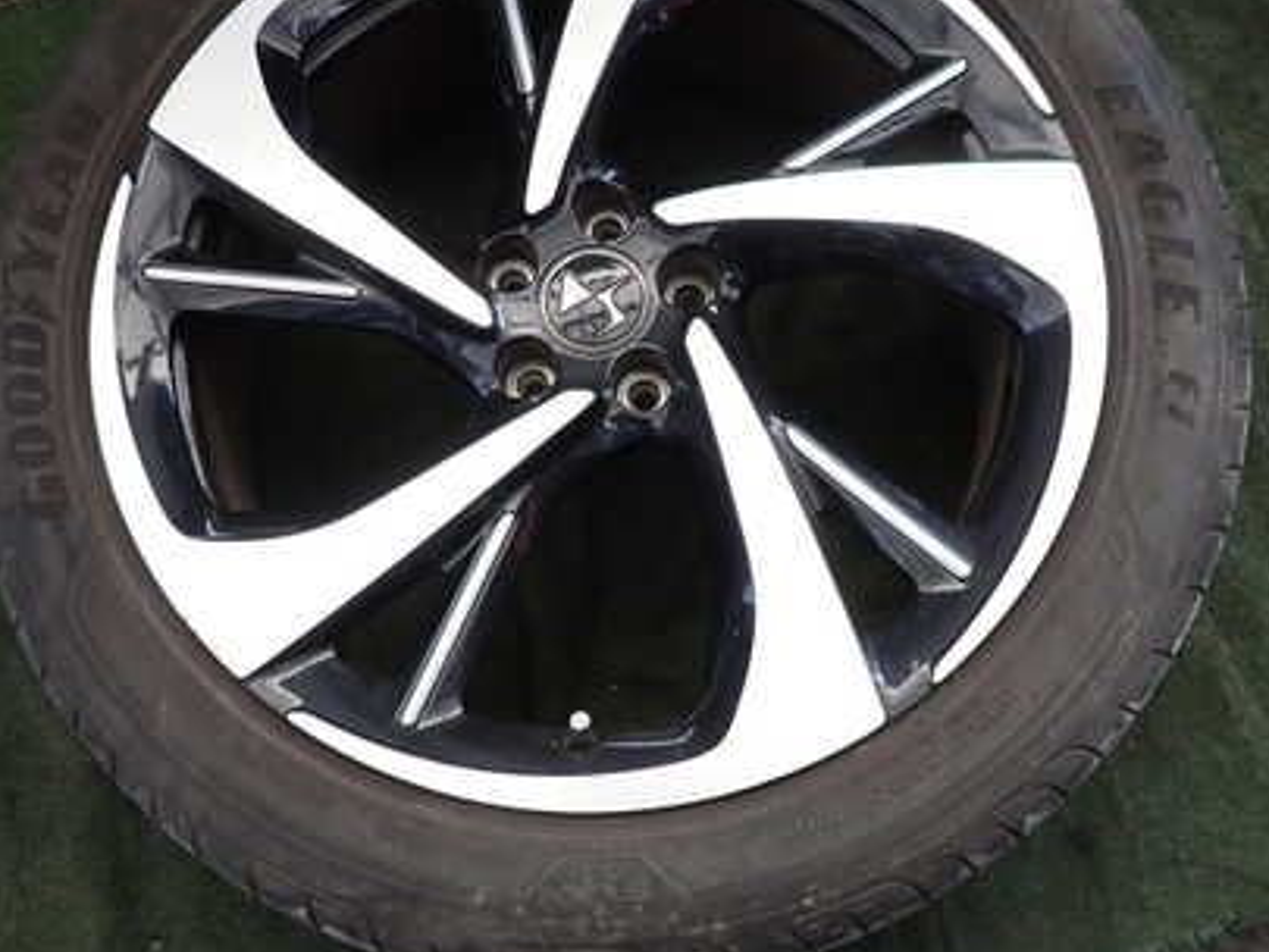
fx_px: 1357
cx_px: 630
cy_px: 388
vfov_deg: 38.6
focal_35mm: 37
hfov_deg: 50.1
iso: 200
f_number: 2
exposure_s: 1/40
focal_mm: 4.5
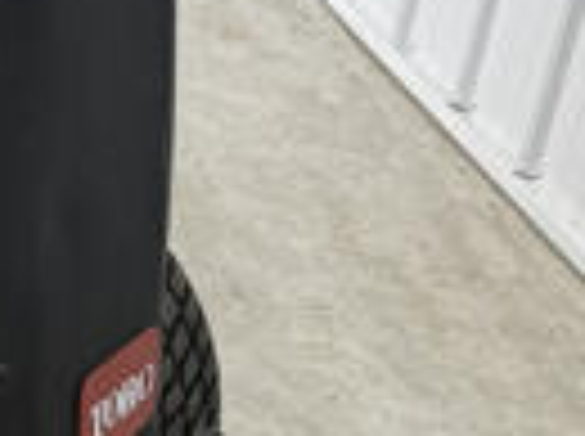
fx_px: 2497
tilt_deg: -26.2
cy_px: 130
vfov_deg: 10.0
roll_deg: +0.0
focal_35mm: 148
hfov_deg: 10.3
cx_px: -1071
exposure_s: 1/120
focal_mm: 6.76
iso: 64
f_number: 1.78
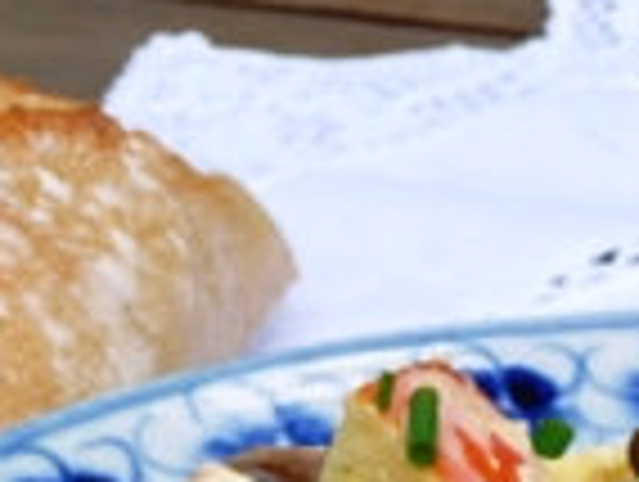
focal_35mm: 153
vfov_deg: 9.1
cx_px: 778
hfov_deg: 12.6
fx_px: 2829
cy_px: 959
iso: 100
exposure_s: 1/125
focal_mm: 5.6
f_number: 3.6
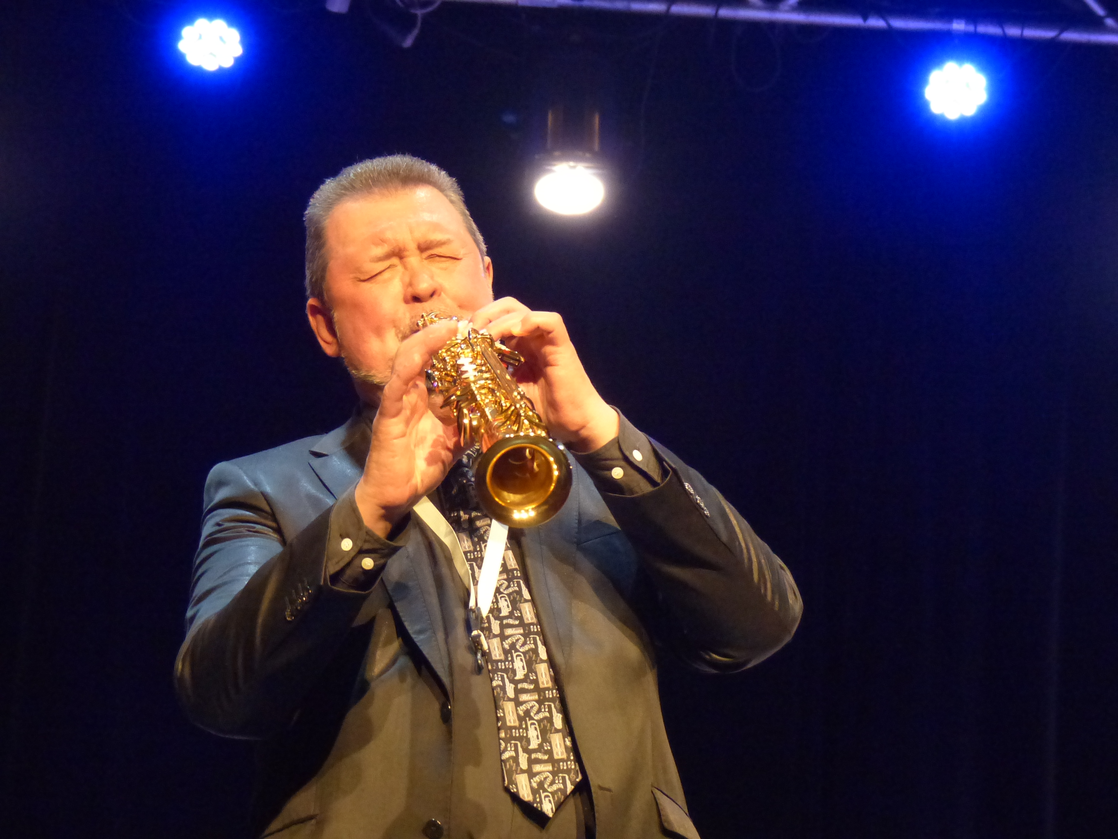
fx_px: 4199
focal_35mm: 130
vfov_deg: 11.4
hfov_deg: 15.2
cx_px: 559
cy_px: 420
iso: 800
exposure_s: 1/30
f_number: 2.8
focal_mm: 21.4
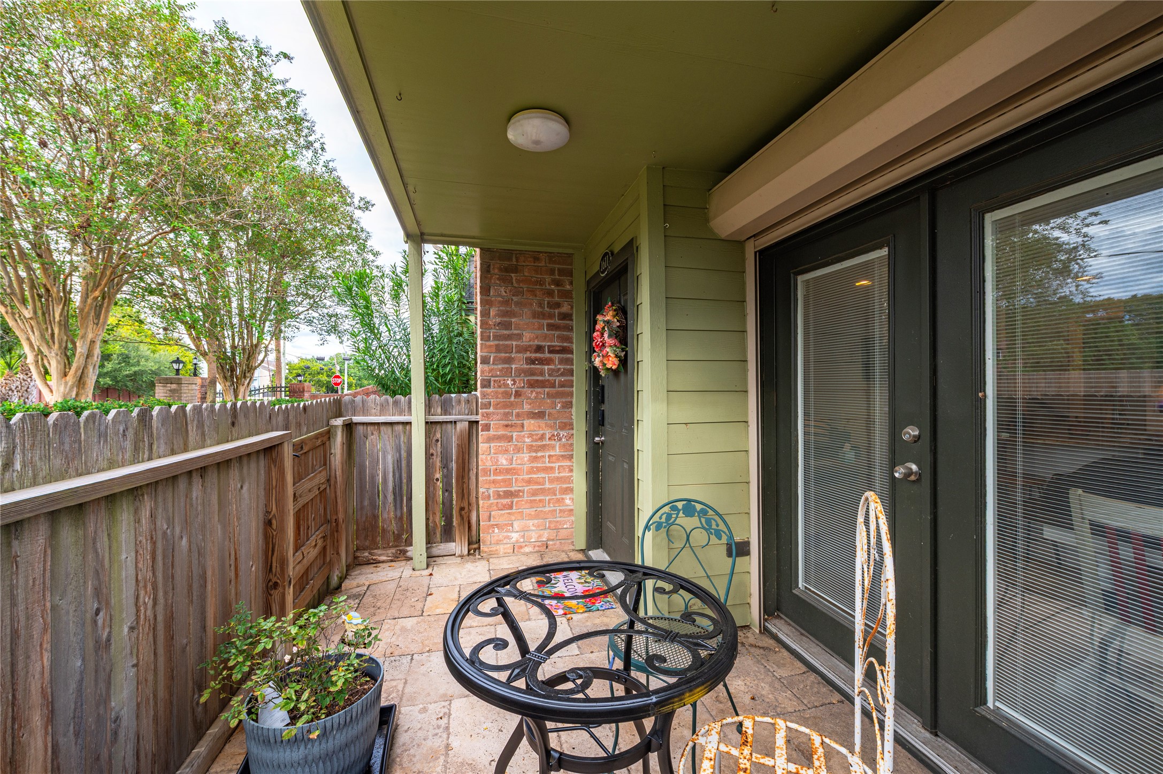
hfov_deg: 104.3
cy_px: 387
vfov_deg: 81.1
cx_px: 582
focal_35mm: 14
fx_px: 452
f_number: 13
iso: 125
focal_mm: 14
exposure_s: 1/20
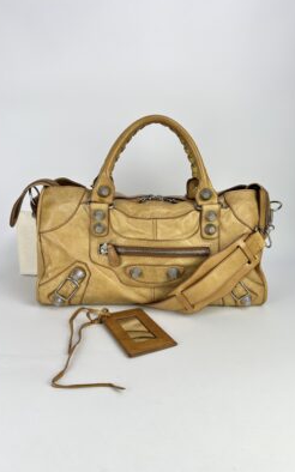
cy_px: 234
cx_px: 143
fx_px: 360
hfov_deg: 44.5
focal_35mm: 28
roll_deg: -1.4
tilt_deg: -16.3
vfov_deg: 66.5
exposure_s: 1/254
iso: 40
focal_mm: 5.7
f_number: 1.5
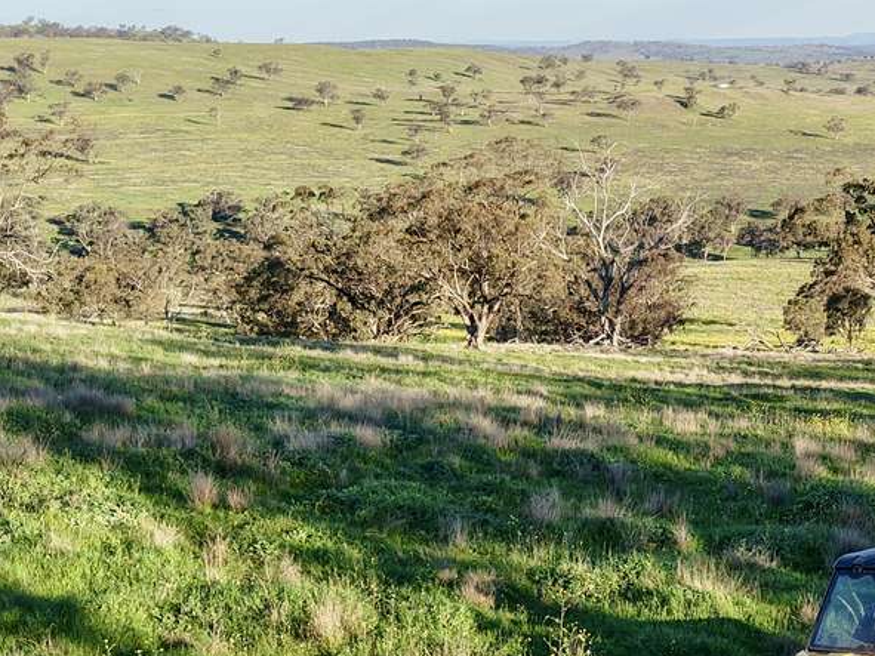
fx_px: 1971
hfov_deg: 24.7
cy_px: 566
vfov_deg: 18.6
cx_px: 685
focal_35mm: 78
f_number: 1.8
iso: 220
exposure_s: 1/3000
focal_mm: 8.67
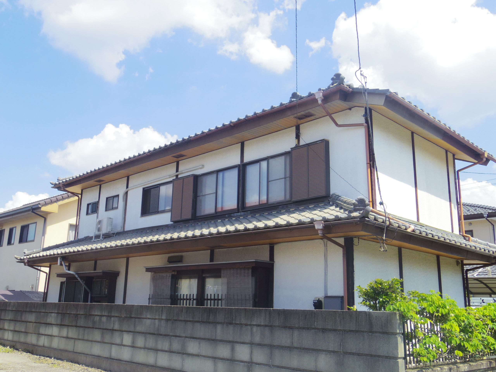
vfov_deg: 40.7
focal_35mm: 35
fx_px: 502
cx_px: 248
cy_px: 186
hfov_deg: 52.6
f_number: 4
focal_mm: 6.3
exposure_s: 1/640
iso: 200
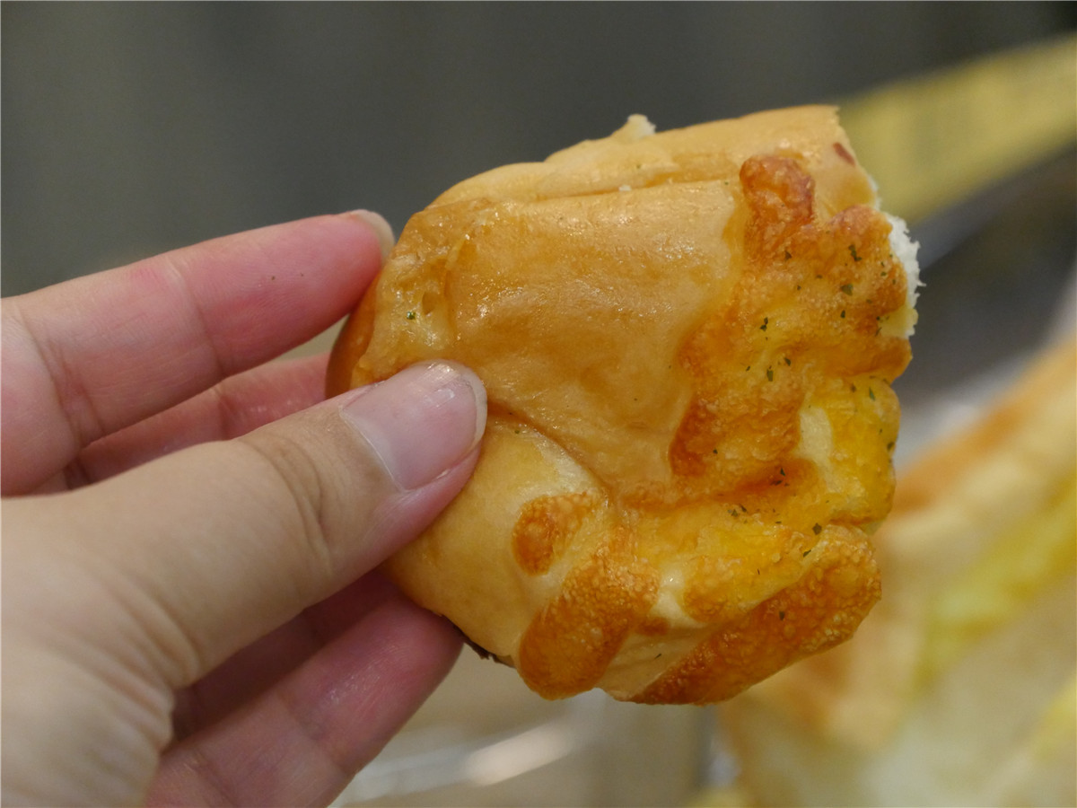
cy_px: 404
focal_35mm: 162
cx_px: 538
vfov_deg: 9.2
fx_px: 5040
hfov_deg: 12.2
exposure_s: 1/160
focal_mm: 81
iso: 3200
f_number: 5.4
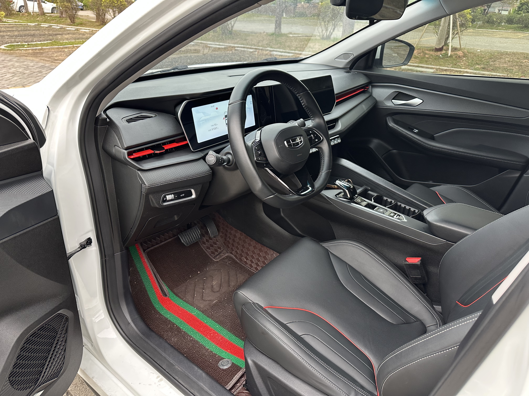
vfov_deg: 56.8
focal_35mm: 24
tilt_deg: -26.7
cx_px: 264
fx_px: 367
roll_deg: -2.5
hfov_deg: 71.6
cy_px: 198
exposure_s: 1/121
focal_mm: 6.86
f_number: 1.78
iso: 200
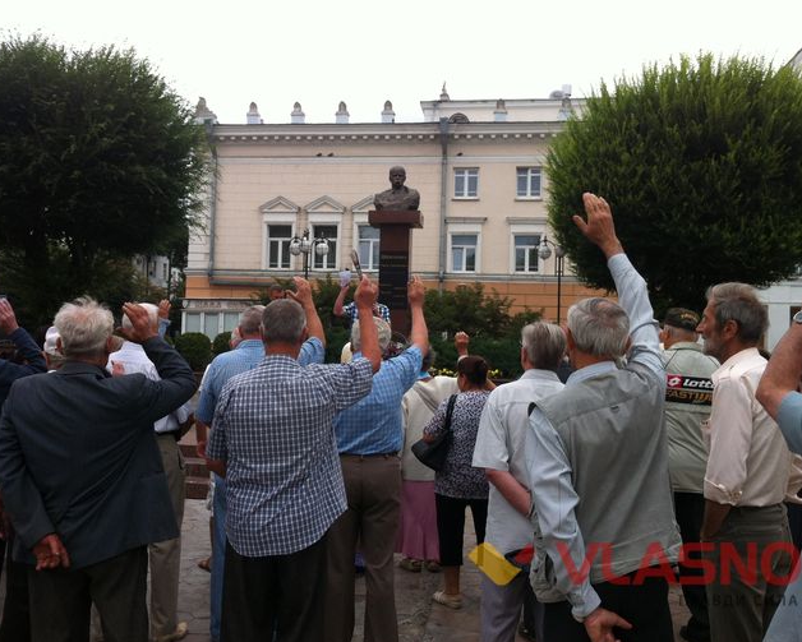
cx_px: 391
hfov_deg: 47.9
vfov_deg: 39.2
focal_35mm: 38
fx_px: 902
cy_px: 315
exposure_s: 1/642
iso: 80
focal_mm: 3.85
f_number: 2.8
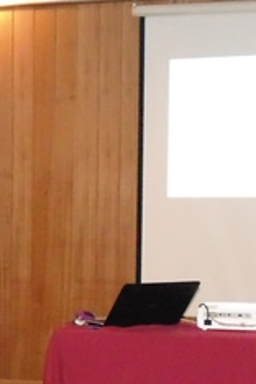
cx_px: -222
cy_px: 313
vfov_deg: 15.0
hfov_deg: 9.5
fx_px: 1451
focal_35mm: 136
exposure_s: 1/50
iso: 800
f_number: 3.4
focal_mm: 6.2
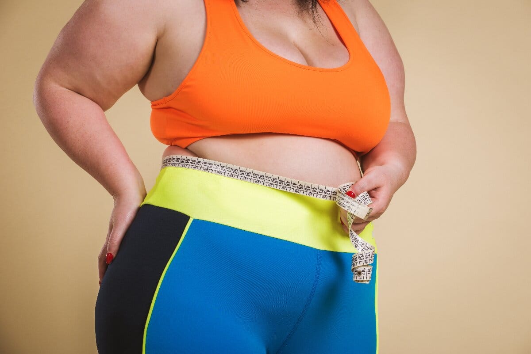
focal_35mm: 130
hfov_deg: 15.8
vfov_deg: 10.6
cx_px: 266
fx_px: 1918
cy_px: 177
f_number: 11
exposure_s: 1/125
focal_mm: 130
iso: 100
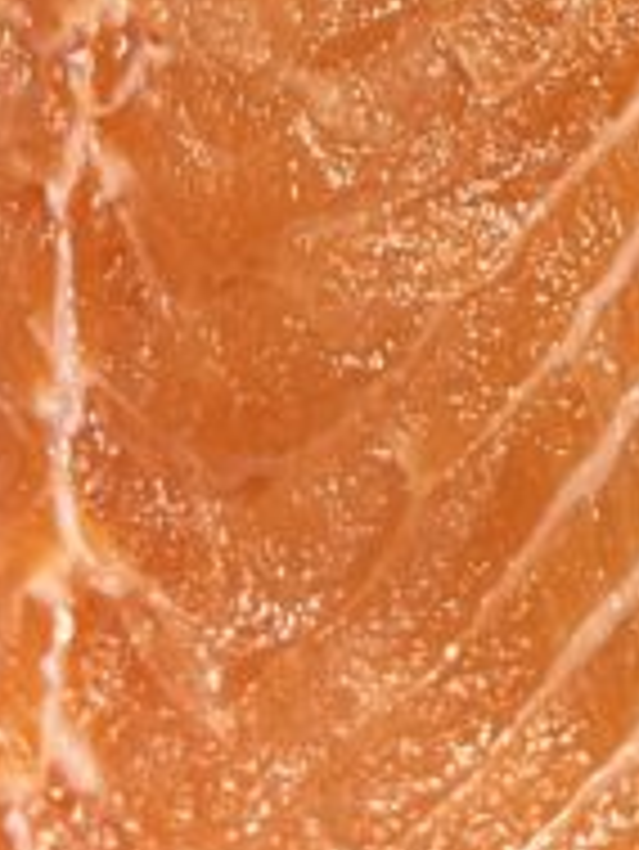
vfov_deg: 13.2
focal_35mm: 141
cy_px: -409
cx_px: 104
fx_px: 3467
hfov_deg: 10.5
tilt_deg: -68.3
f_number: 1.5
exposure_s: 1/50
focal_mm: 5.7
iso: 100
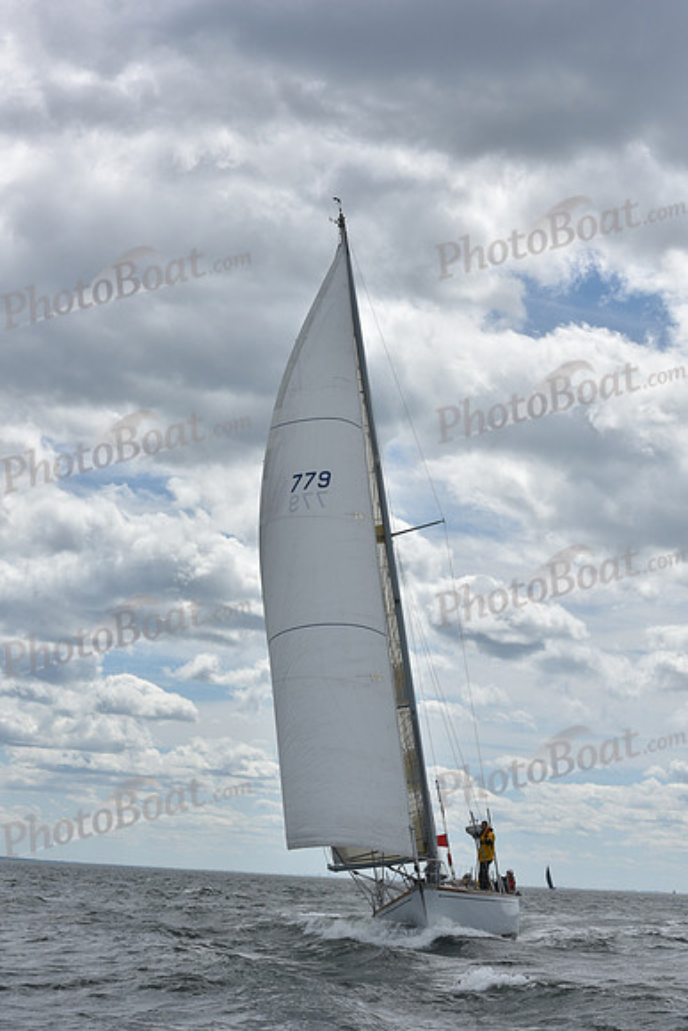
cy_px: 516
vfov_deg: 28.8
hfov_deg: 19.5
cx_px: 344
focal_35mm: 70
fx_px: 2005
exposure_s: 1/1250
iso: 320
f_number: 10
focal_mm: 70
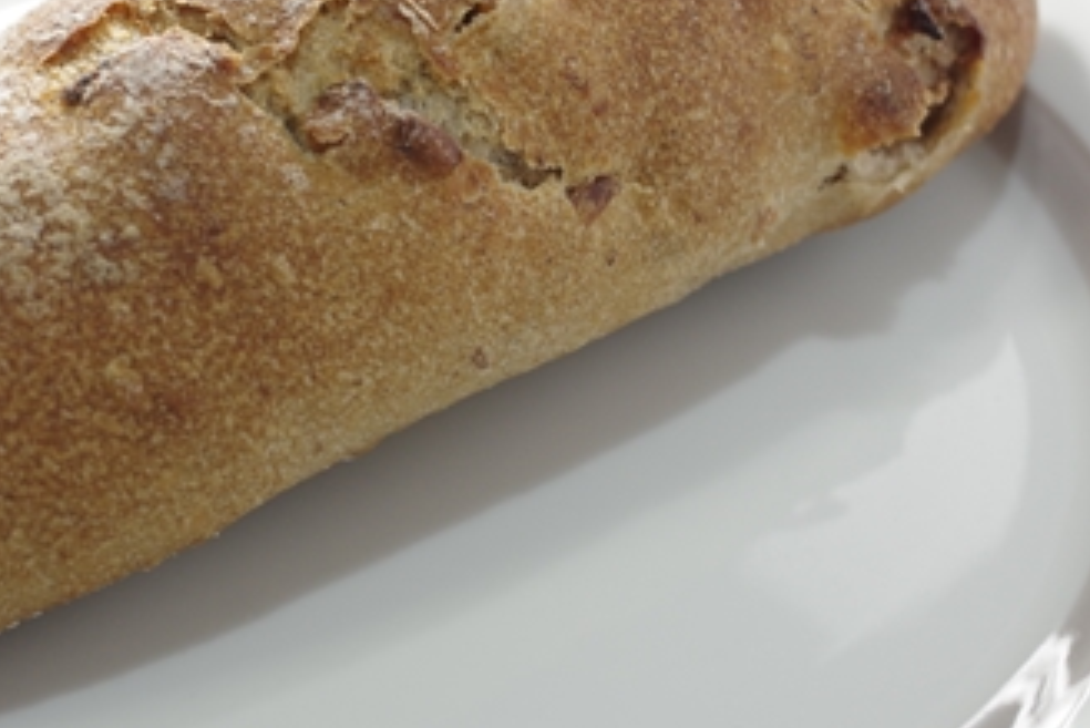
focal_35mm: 78
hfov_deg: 25.8
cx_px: 347
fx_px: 2363
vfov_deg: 17.5
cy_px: 233
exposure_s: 1/50
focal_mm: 35
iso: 800
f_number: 7.1
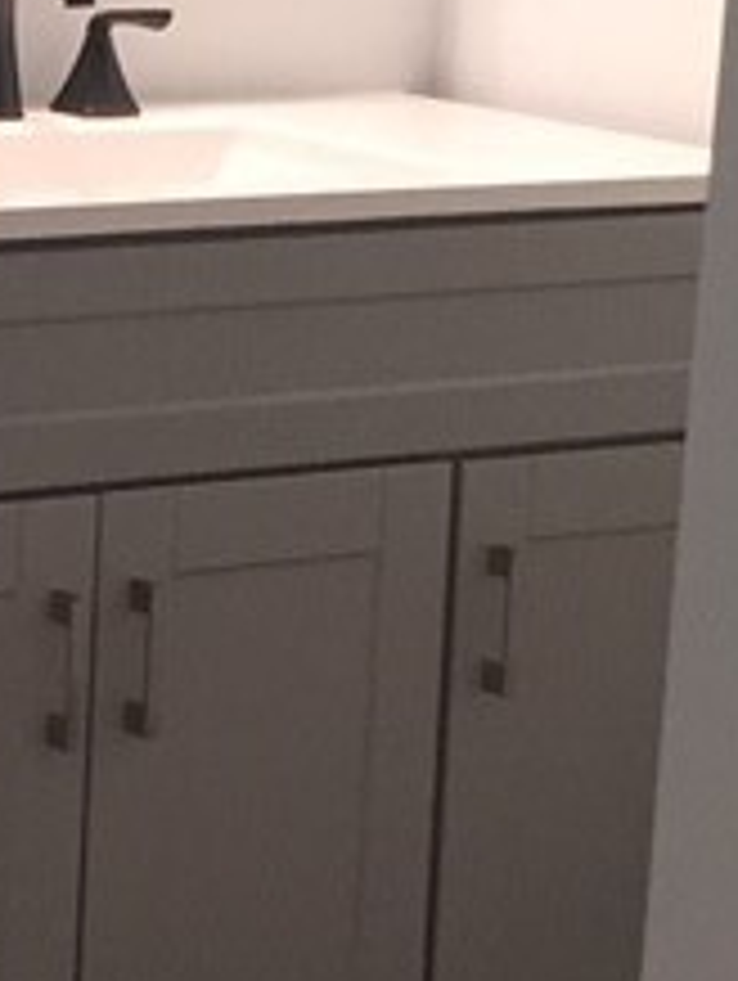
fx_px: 3858
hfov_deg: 10.7
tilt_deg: -10.2
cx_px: -212
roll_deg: -2.7
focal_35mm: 136
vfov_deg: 14.5
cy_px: 360
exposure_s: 1/30
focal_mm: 4.15
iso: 100
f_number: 2.2
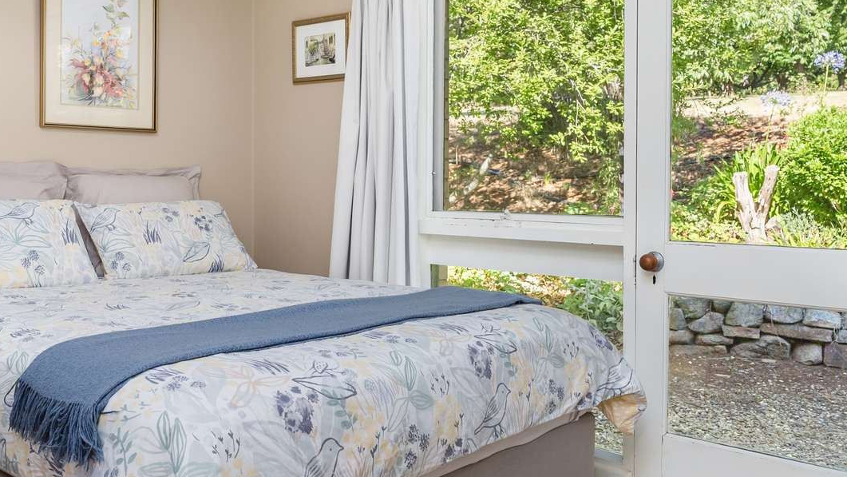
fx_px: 809
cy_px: 177
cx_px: 346
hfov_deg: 55.0
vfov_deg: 32.7
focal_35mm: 36
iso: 320
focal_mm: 19
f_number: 5
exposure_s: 1/13
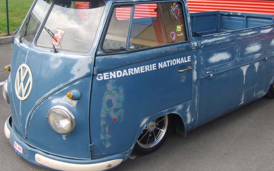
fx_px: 329
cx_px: 154
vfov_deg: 29.2
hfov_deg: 45.2
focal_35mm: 44
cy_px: 74
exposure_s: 1/350
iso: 50
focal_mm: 7.4
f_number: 2.8
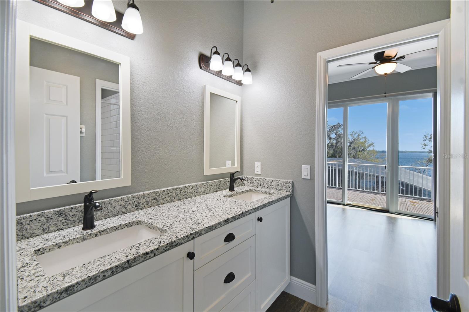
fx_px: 195
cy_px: 156
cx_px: 234
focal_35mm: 15
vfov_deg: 77.3
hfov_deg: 100.4
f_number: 7.1
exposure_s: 1/40
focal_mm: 10
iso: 100
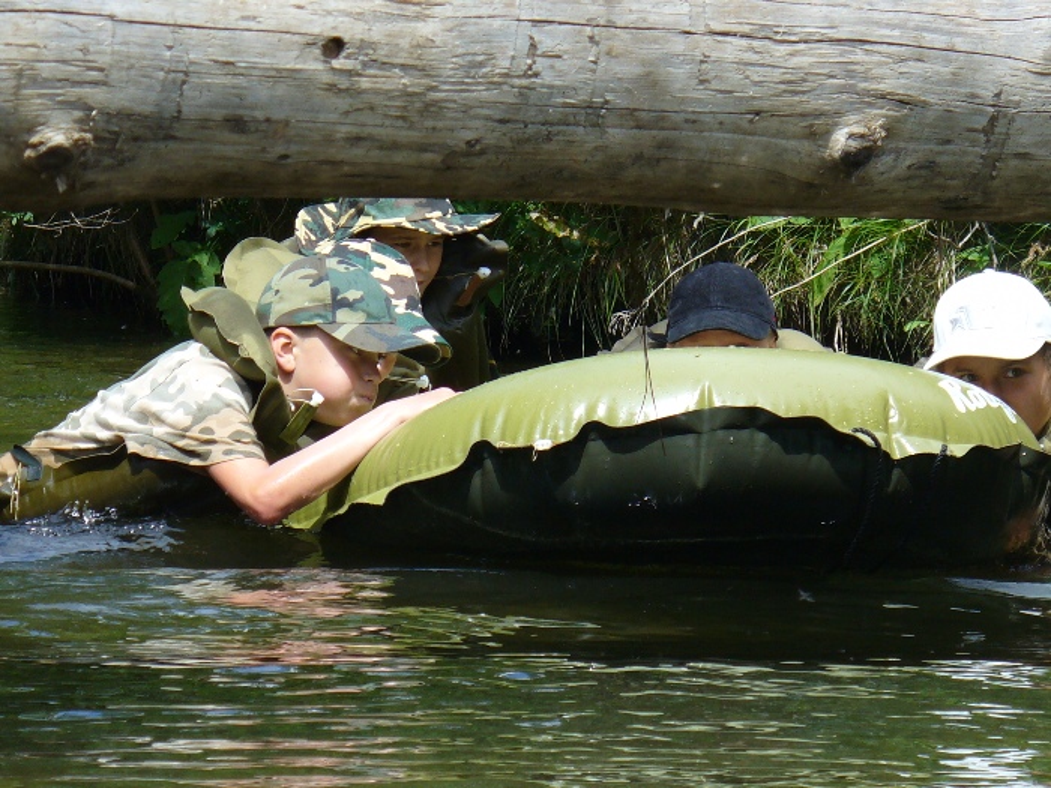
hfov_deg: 9.8
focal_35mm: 202
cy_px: 394
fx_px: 6133
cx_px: 526
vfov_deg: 7.4
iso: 80
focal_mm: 24.3
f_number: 3.9
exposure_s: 1/400
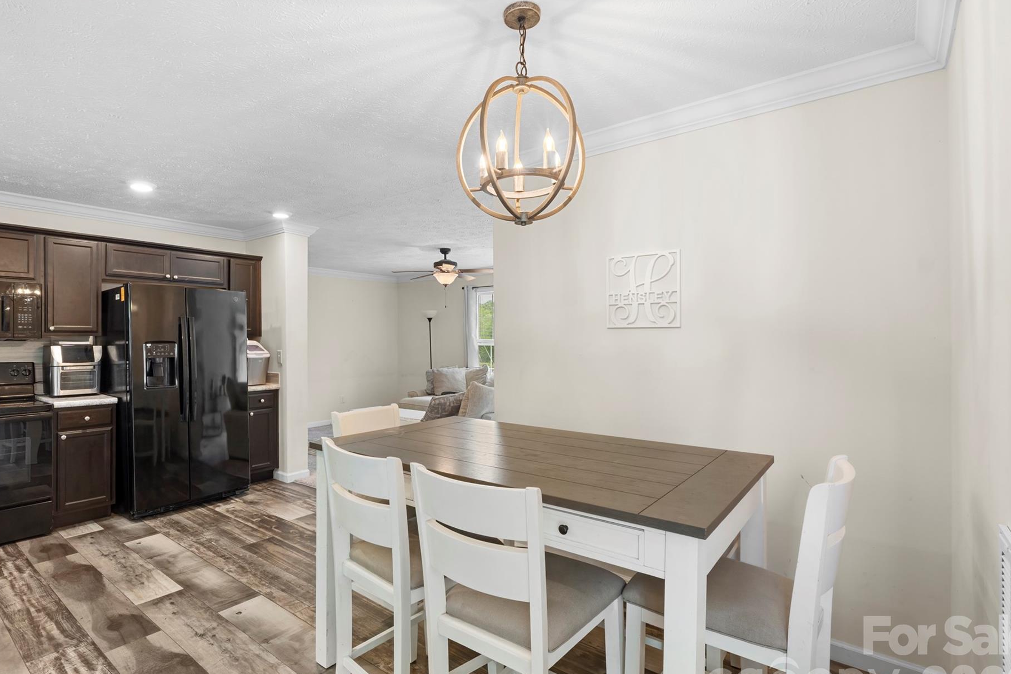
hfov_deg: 88.1
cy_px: 346
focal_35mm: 19
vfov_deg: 65.7
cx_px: 472
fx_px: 521
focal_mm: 11
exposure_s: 1/4
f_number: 9
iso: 250
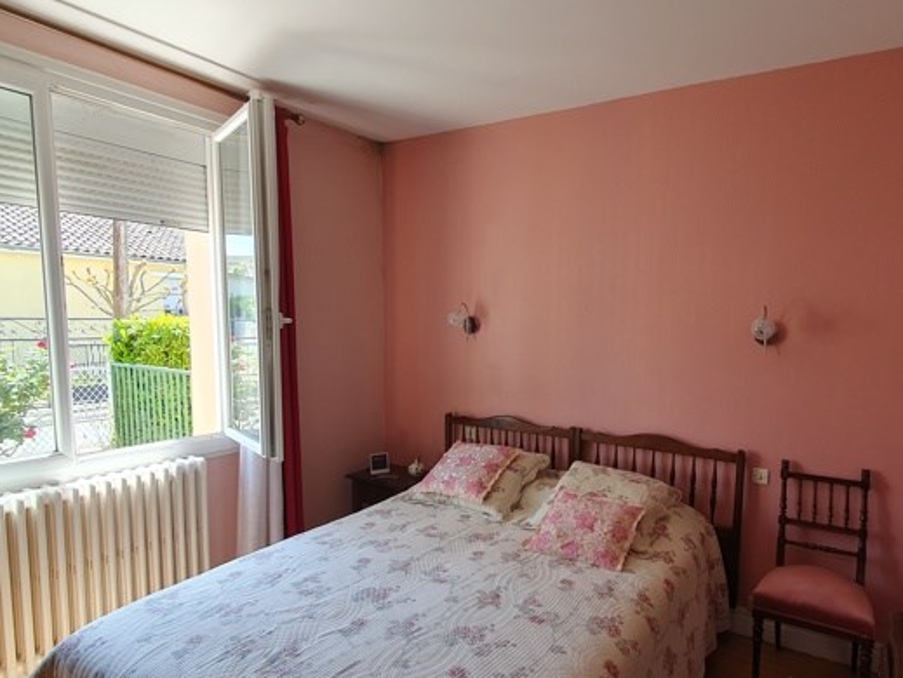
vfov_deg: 66.0
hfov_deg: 80.5
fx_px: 522
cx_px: 554
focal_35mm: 20
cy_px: 363
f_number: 2.2
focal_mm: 1.8
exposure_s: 1/100
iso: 50
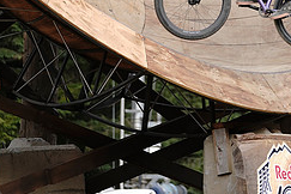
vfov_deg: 4.2
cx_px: 284
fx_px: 2619
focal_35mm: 324
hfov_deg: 6.3
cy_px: -34
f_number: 2.8
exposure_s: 1/1000
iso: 250
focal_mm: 136
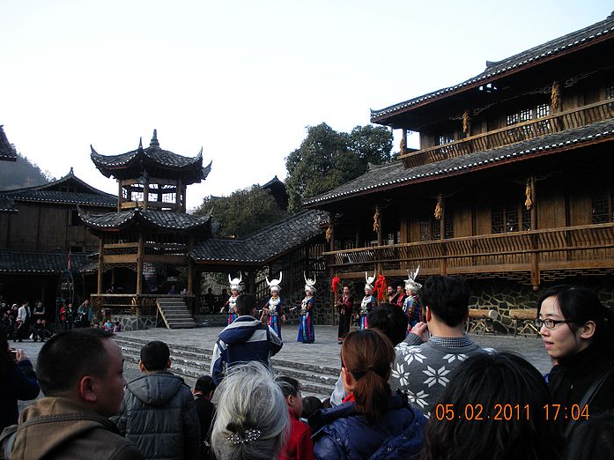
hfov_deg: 50.2
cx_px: 314
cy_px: 225
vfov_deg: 38.6
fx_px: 656
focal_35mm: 37
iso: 64
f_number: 3.5
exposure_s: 1/112
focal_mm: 6.3
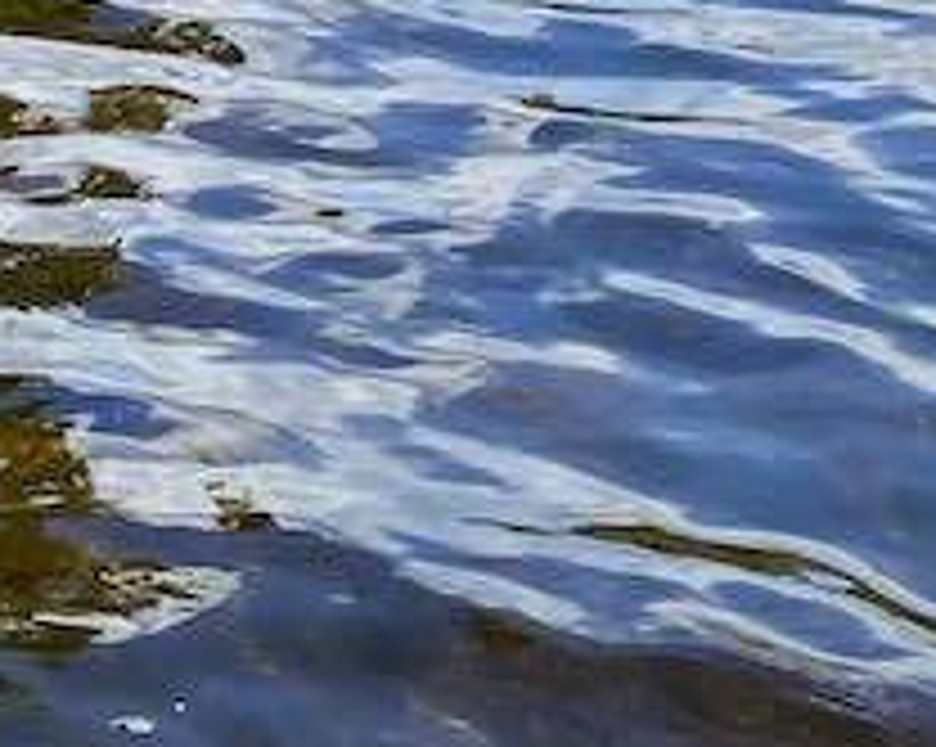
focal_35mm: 171
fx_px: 4733
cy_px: -850
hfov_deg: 11.2
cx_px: 792
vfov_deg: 8.5
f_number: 1.8
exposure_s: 1/2105
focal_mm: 4.25
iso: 32
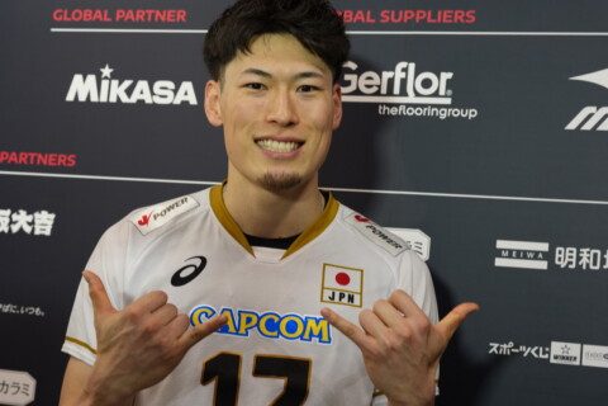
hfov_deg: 28.8
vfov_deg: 19.5
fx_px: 1182
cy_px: 203
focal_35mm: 70
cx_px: 304
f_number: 7.1
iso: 1600
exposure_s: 1/80
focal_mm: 70
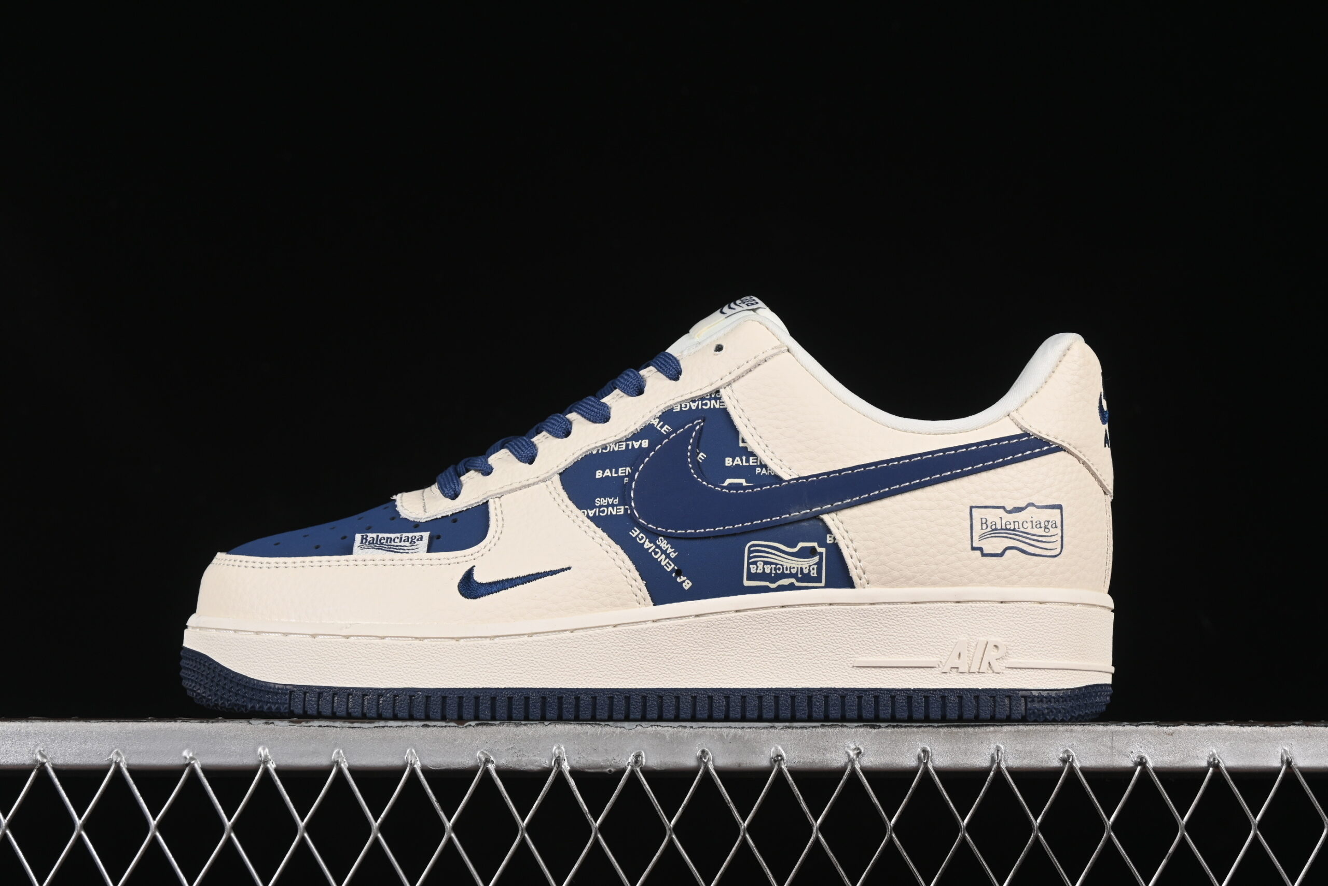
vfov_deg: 18.2
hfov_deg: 27.0
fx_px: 2767
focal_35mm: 75
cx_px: 664
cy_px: 443
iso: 160
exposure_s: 1/80
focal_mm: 50
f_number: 8
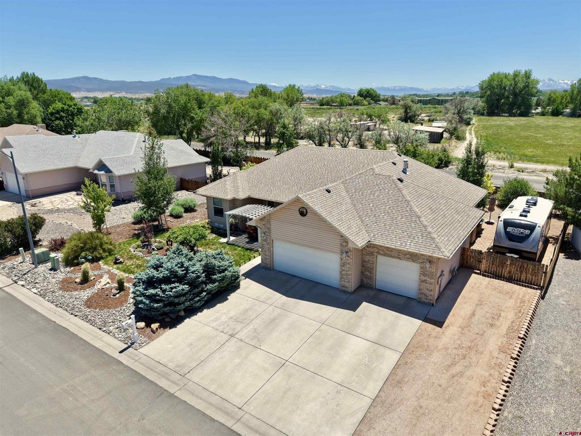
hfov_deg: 71.6
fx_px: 403
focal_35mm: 24
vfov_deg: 56.8
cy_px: 218
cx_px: 290
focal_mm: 8.67
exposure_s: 1/3000
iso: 110
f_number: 1.8
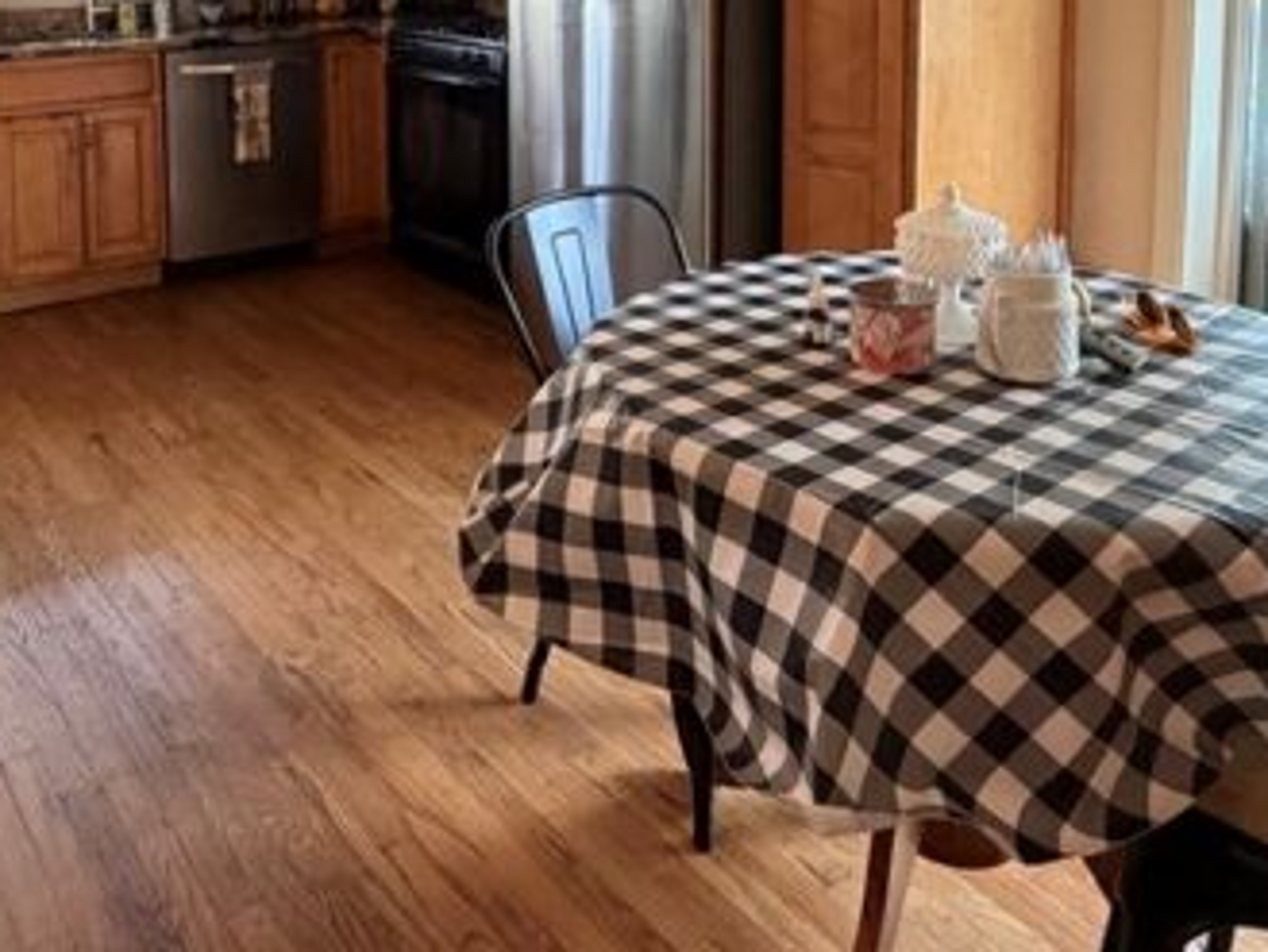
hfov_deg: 53.5
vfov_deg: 38.1
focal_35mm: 34
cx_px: 505
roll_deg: +0.9
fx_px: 1246
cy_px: 42
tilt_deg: -6.5
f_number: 2.2
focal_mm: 2.22
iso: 500
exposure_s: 1/60
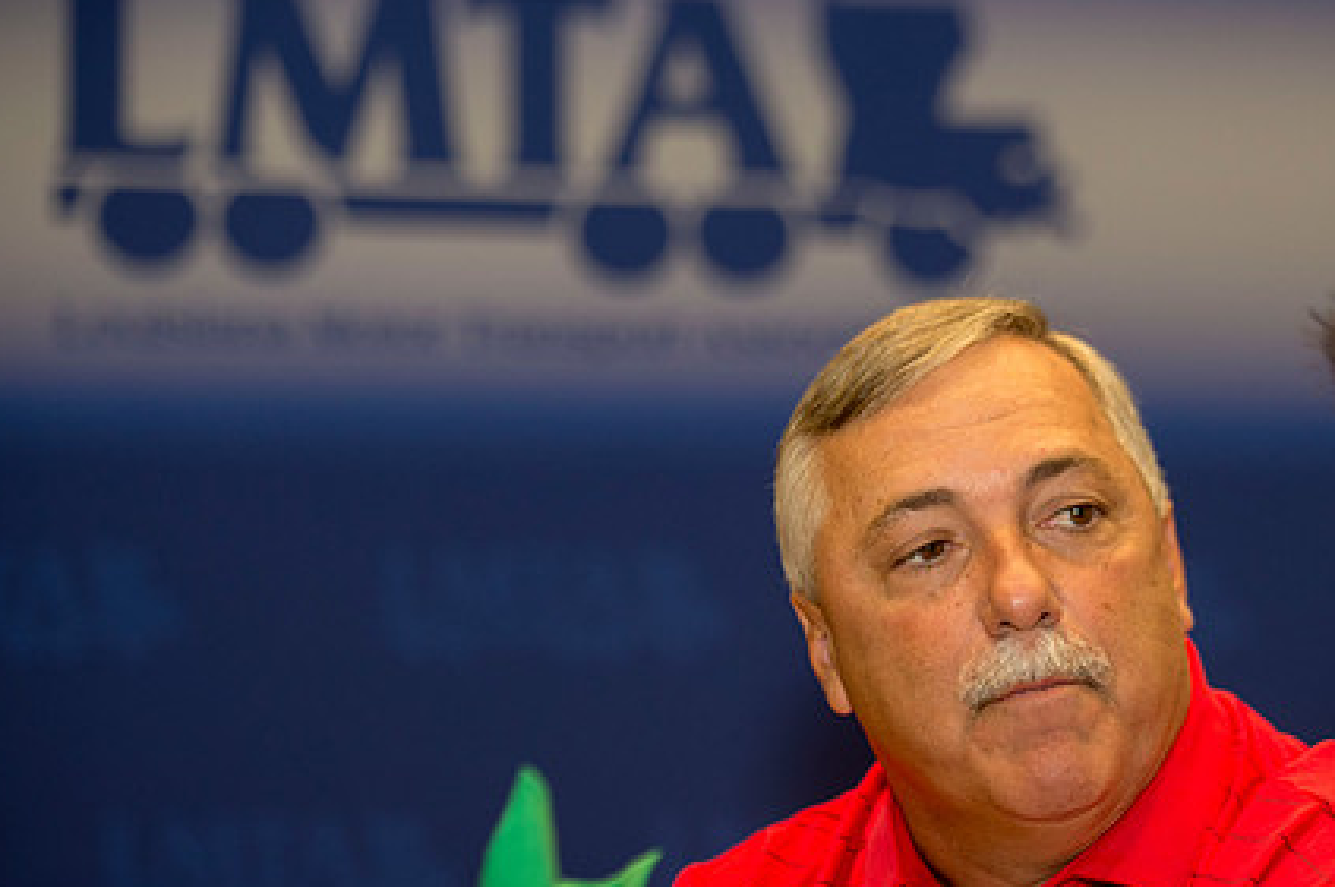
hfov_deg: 13.6
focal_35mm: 151
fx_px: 5593
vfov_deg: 9.1
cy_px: 603
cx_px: 871
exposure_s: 1/160
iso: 1600
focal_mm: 110
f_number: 2.8
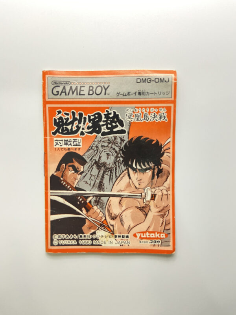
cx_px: 118
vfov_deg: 67.3
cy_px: 158
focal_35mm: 26
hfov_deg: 53.1
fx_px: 236
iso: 160
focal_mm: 4.25
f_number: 1.8
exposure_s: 1/60
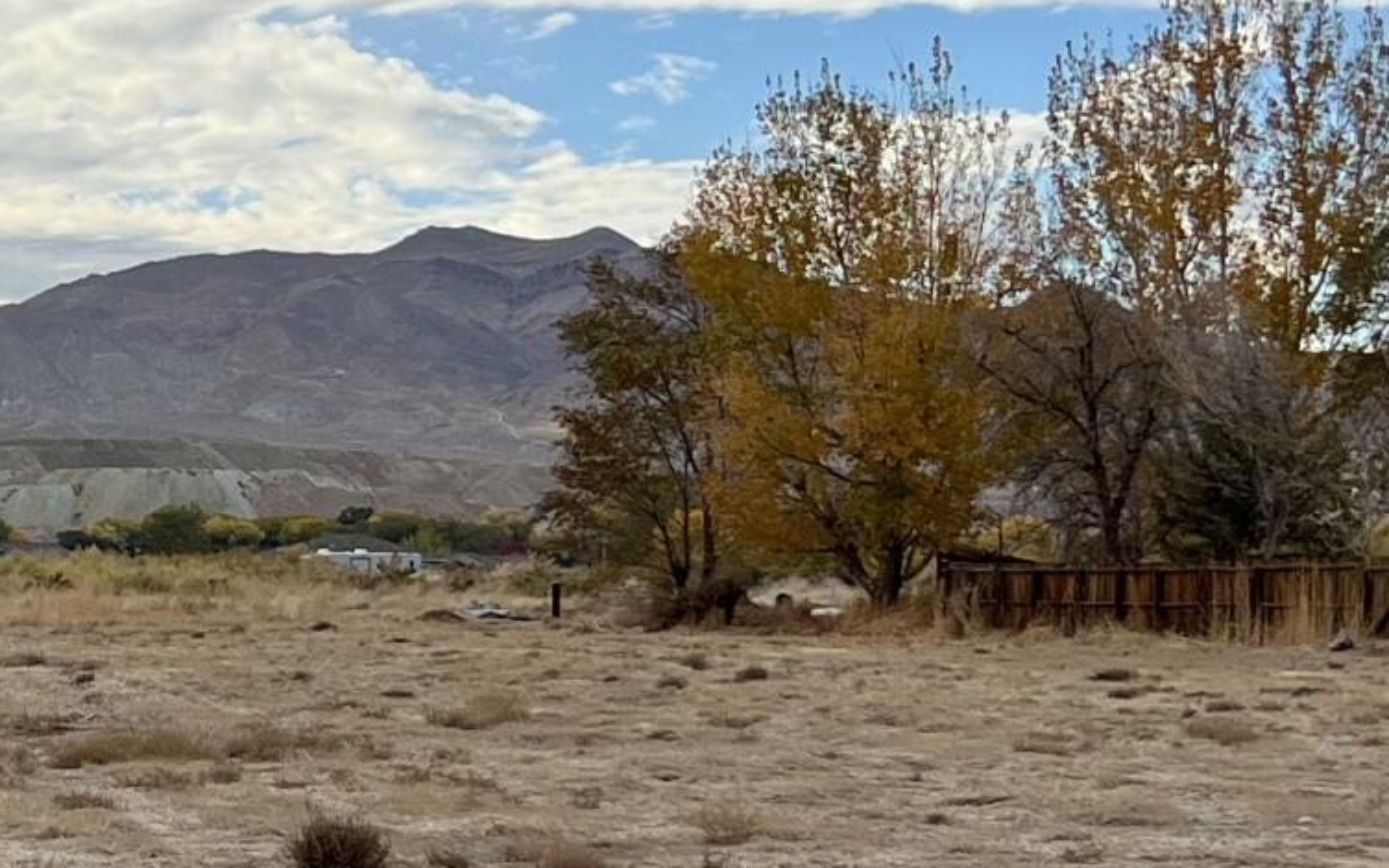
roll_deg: +0.4
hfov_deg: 18.3
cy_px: 626
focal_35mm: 110
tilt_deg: -1.0
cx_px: -118
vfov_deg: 11.9
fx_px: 4164
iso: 50
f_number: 1.5
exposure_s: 1/3077
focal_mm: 5.7
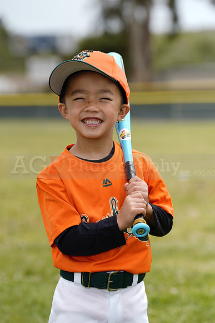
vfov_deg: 10.8
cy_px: 162
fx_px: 1710
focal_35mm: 191
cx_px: 108
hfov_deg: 7.2
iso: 50
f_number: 5.6
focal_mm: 191
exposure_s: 1/250
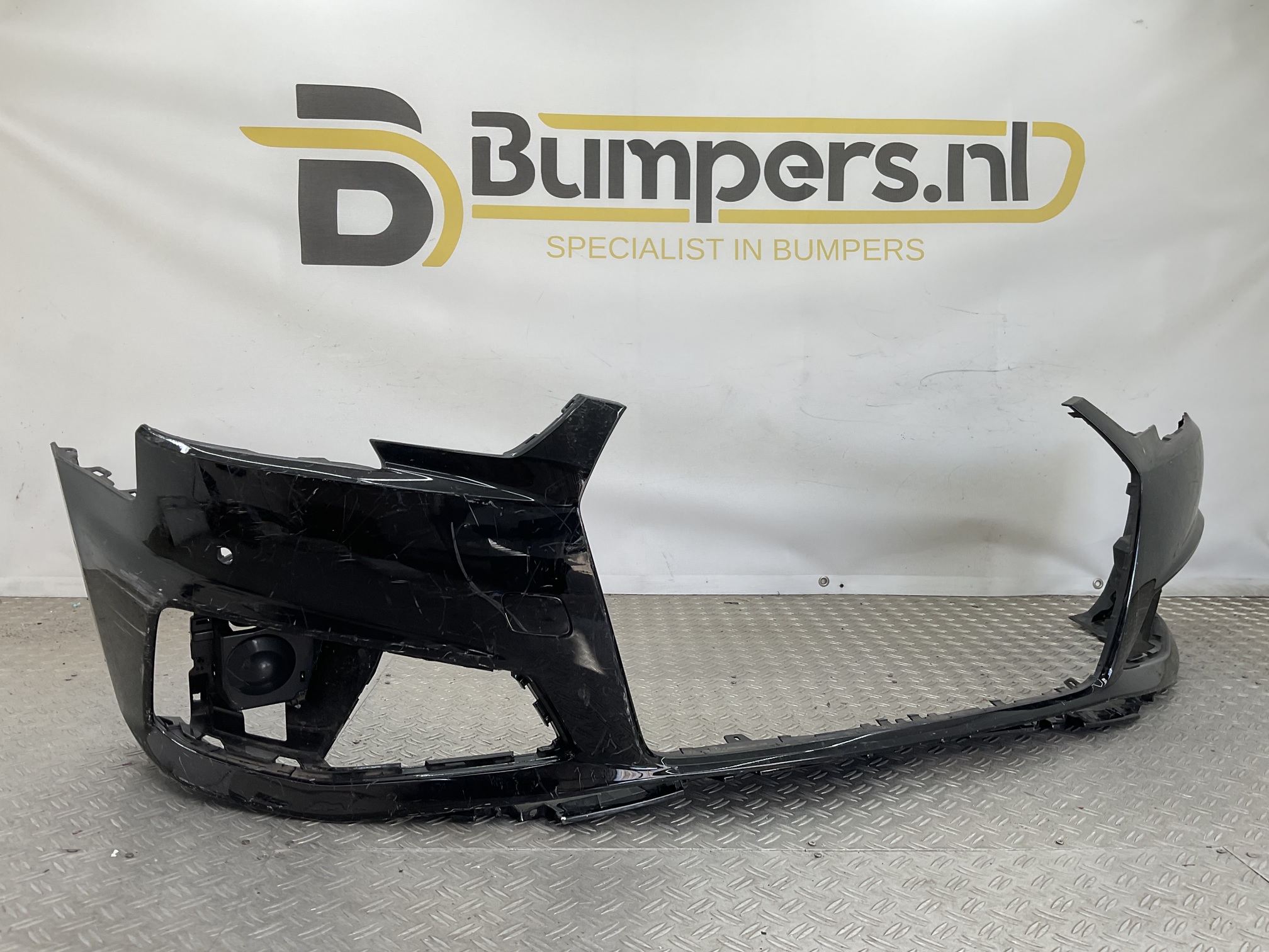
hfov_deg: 61.7
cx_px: 634
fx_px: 1063
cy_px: 476
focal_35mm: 29
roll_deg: -2.5
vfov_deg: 48.2
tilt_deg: -6.9
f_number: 1.8
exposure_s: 1/165
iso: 16
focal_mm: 3
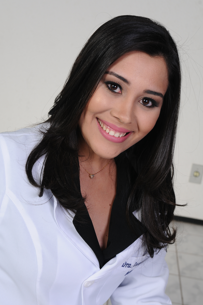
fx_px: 708
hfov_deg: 16.3
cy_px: 151
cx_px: 102
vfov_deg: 24.4
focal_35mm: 84
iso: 200
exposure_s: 1/60
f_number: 10
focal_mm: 55
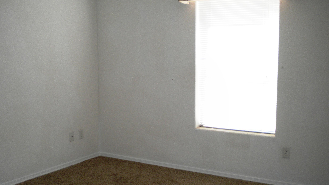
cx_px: 152
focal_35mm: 41
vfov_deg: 29.0
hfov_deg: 49.4
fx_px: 358
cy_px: 107
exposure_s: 1/63.1
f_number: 3.1
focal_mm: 6.3
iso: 142
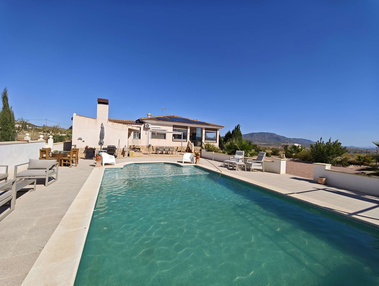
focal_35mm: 14
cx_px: 190
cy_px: 143
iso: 50
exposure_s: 1/770
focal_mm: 2.16
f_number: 2.2
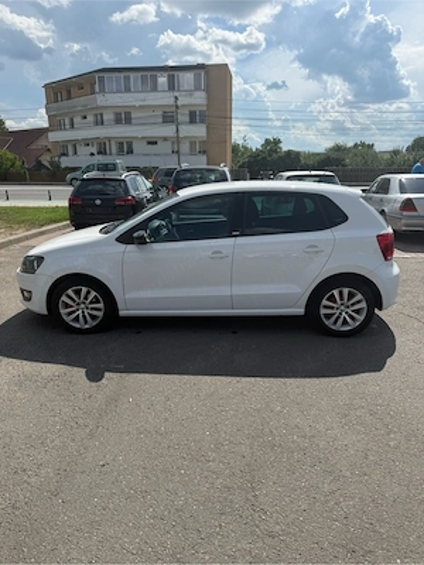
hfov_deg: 56.8
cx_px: 212
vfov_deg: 71.6
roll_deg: +0.7
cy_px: 282
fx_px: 392
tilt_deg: -16.1
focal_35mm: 24
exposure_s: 1/6711
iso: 80
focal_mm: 6.76
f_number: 1.78
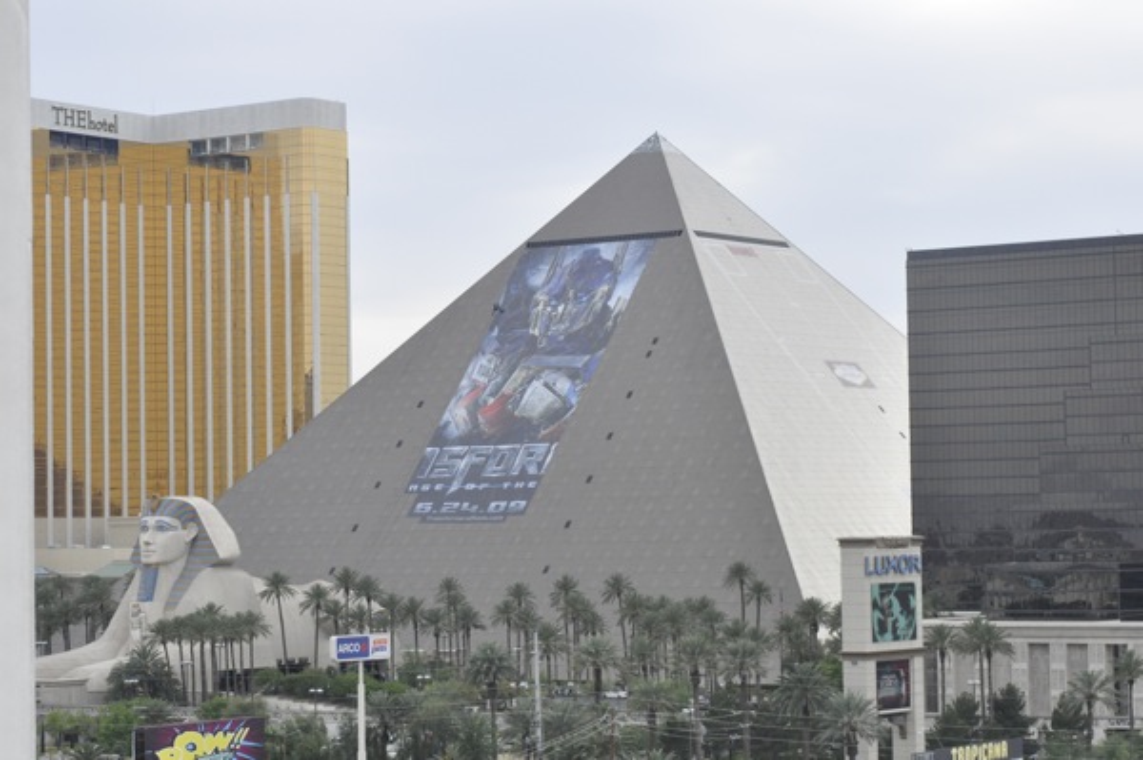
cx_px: 572
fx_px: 2950
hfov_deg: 21.9
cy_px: 380
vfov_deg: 14.7
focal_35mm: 93
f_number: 9
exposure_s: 1/1250
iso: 1600
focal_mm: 62
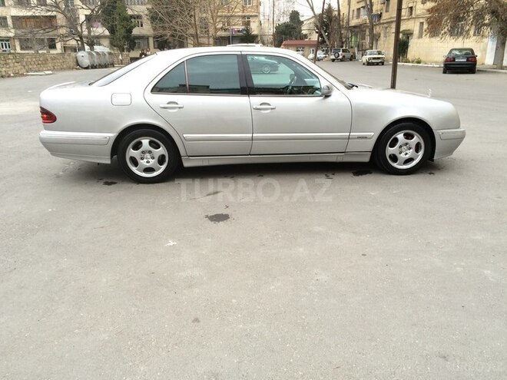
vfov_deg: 48.2
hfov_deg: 61.7
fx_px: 425
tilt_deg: -18.1
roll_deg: +0.6
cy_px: 190
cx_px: 254
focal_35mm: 29
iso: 64
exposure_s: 1/100
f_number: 2.2
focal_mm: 4.15
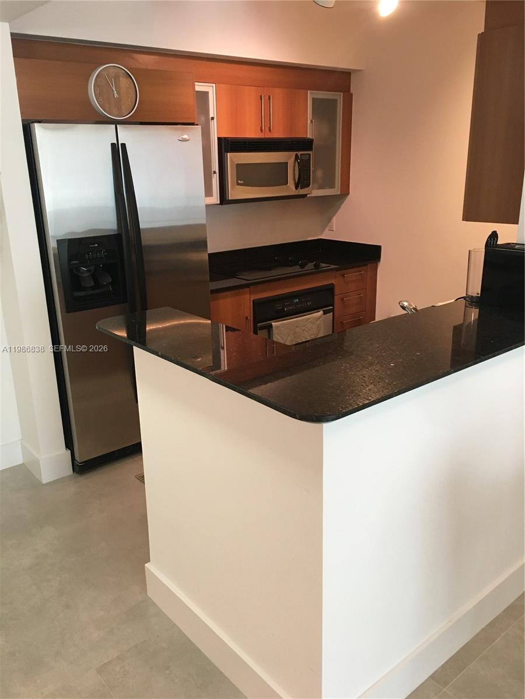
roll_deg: +1.0
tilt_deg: -18.0
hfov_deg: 48.2
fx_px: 586
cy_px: 350
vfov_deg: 61.7
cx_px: 262
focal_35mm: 29
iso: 100
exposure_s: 1/30
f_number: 2.2
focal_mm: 4.15
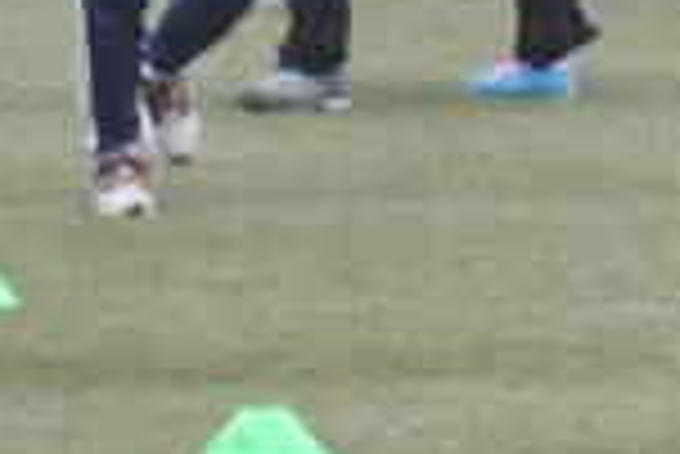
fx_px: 23955
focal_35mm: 1267
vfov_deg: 1.1
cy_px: -258
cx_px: -585
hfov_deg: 1.6
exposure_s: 1/1250
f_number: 4
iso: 1000
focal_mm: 200
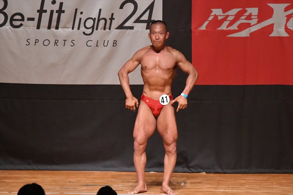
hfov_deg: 6.9
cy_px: 98
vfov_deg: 4.6
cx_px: 146
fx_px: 2441
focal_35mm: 300
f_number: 5.6
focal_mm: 200
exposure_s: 1/400
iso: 12800
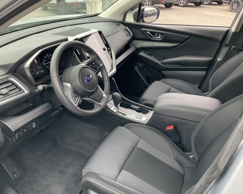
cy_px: 96
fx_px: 223
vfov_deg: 47.1
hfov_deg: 57.1
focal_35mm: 31
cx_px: 114
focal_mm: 3
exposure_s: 1/93
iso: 64
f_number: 1.8
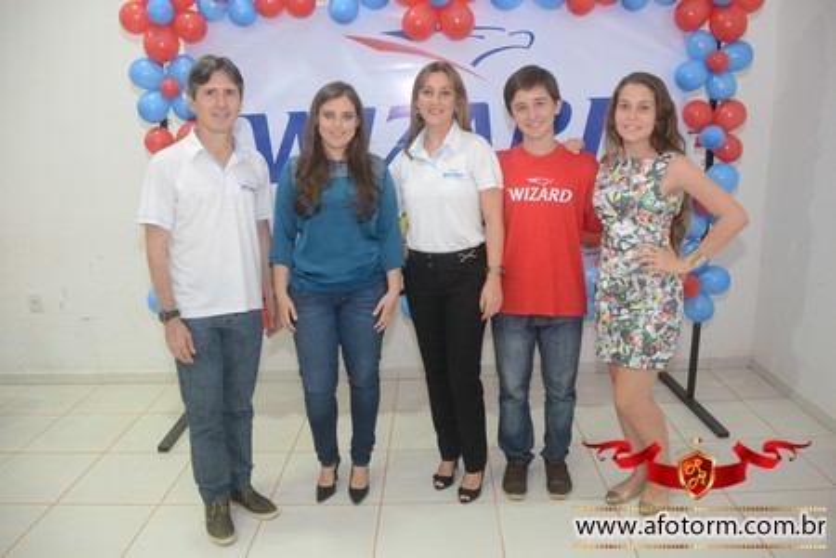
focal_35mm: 30
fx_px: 697
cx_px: 418
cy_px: 279
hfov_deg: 61.9
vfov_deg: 43.6
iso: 1600
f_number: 3.5
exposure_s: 1/125
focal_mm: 20
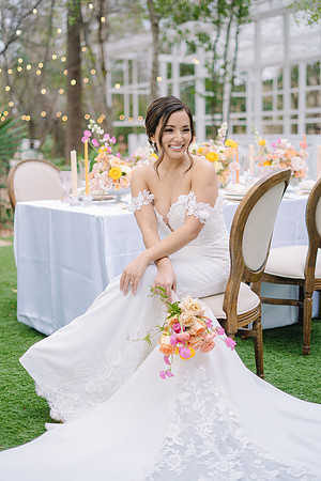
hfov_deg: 27.0
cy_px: 240
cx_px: 160
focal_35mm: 50
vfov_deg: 39.6
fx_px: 669
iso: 50
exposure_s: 1/160
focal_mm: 50
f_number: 2
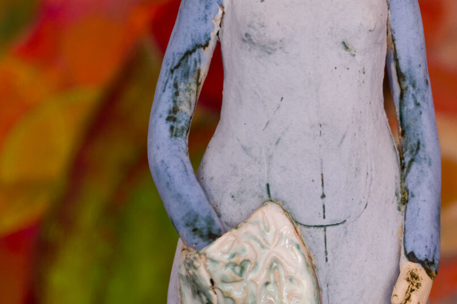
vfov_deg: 1.9
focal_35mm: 729
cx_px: 374
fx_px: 9254
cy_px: 185
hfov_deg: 2.8
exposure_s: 1/80
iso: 500
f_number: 6.3
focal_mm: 230
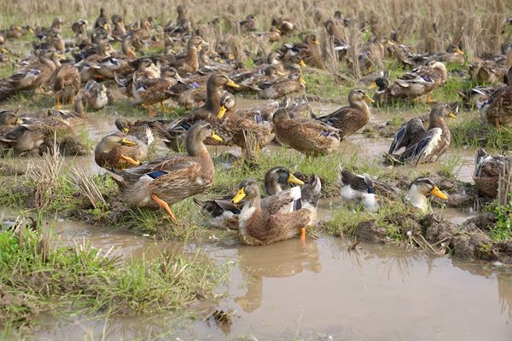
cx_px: 256
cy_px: 170
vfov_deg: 19.5
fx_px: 995
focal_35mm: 70
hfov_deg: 28.8
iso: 160
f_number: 4.5
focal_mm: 70
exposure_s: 1/640
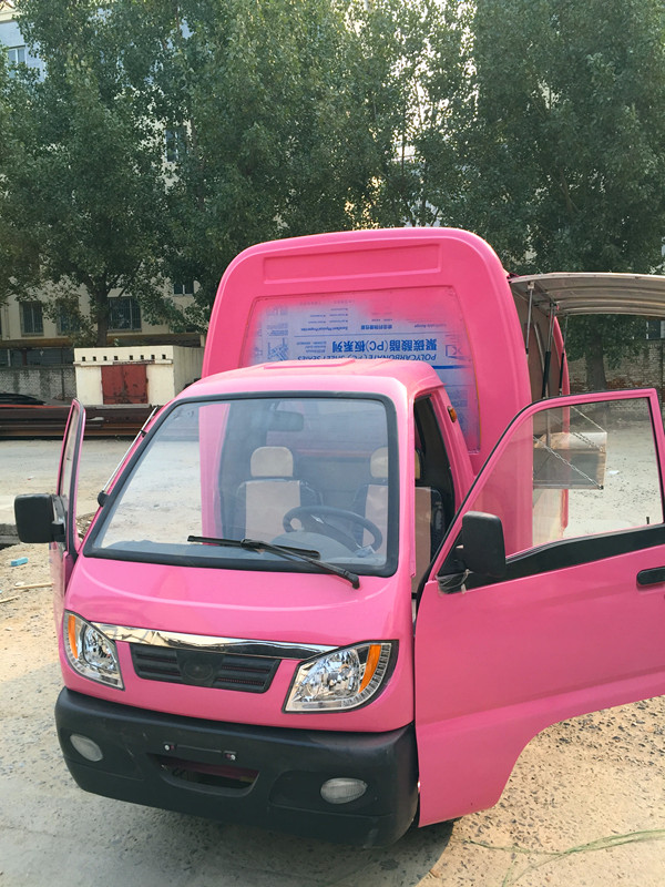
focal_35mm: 29
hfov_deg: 48.2
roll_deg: +1.4
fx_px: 743
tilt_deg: -2.5
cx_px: 332
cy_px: 444
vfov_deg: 61.7
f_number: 2.2
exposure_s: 1/542
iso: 32
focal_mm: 4.15
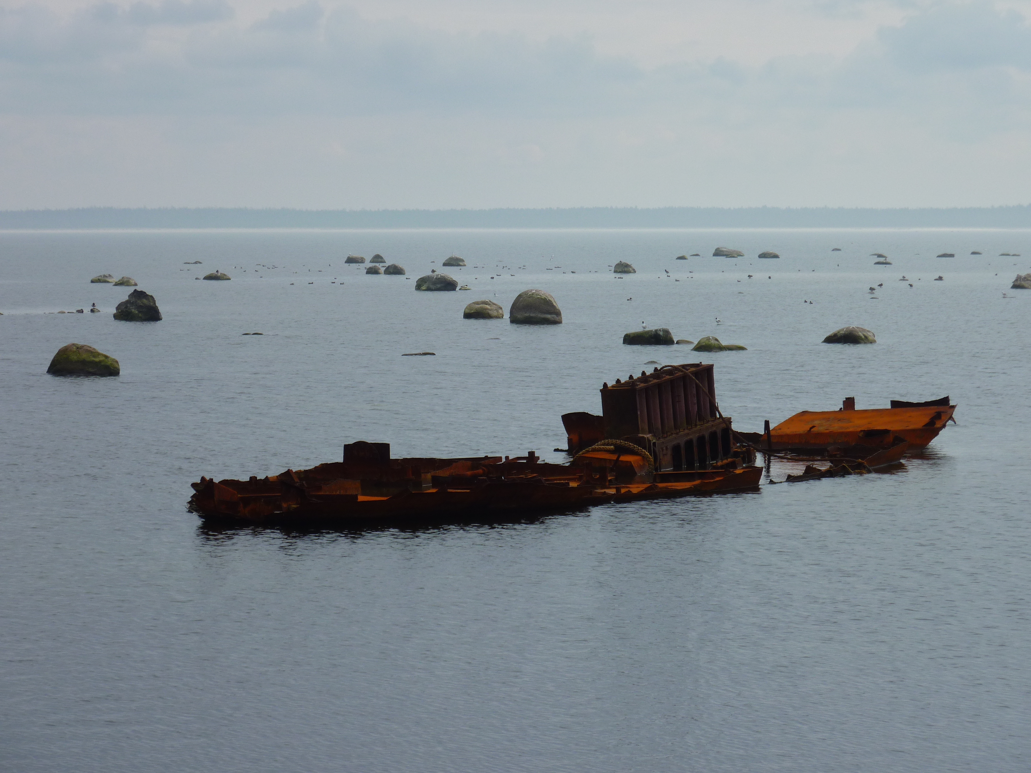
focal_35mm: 137
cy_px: 386
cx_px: 516
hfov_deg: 14.4
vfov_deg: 10.8
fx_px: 4080
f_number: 5.6
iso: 80
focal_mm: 22.5
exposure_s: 1/500
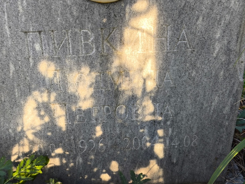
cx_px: 122
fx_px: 354
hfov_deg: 38.2
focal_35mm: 50
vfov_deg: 29.1
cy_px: 92
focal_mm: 4.71
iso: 50
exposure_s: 1/120
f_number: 1.7
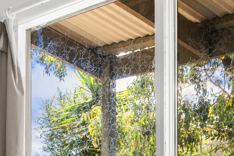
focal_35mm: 87
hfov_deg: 20.3
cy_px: 211
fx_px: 565
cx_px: -112
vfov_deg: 14.9
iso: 200
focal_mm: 10
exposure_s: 1/2.5
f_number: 8
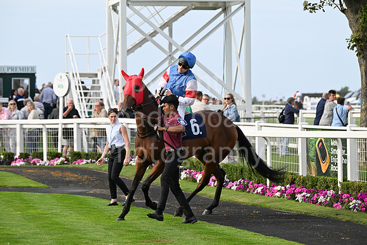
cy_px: 122
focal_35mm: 135
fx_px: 1377
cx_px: 184
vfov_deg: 10.2
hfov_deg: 15.2
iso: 800
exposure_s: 1/3200
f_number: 4.5
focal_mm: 135
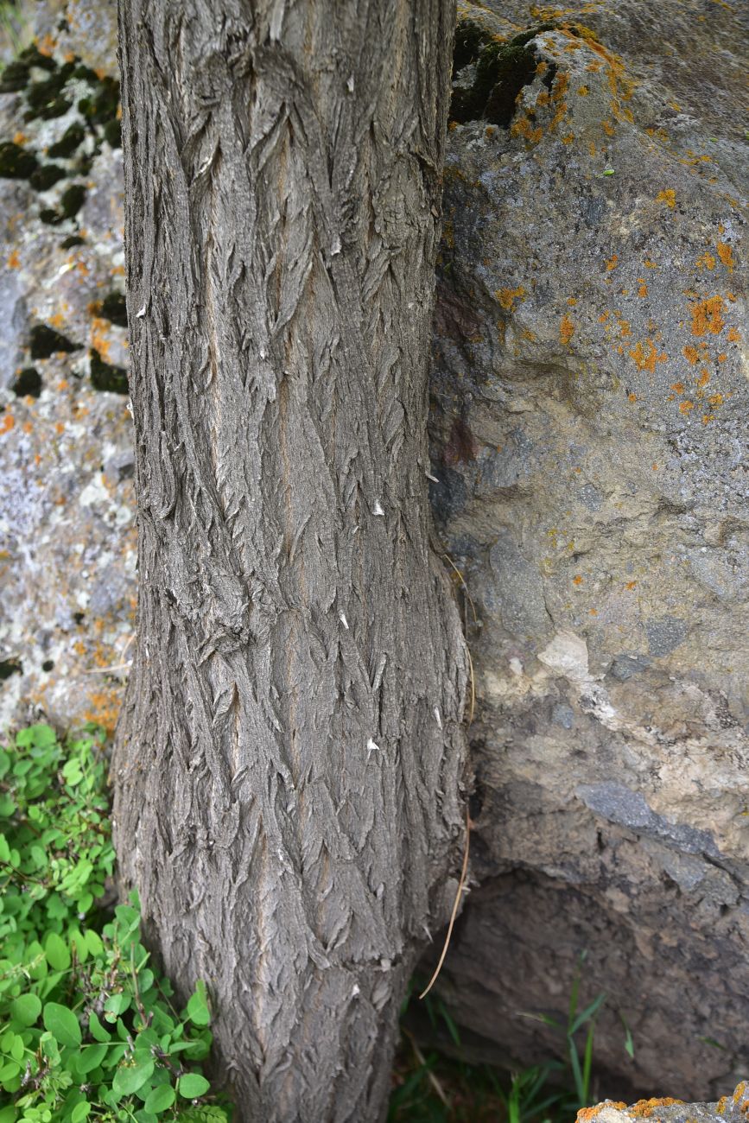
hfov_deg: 27.0
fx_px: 1560
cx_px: 374
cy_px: 562
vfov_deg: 39.6
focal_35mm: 50
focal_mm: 50
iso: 250
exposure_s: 1/160
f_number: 5
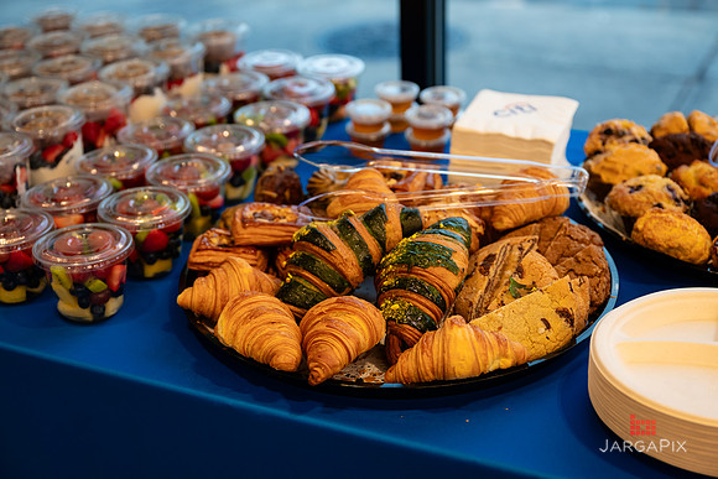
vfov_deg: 26.6
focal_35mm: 51
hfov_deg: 39.1
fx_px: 1012
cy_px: 221
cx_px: 357
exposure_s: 1/200
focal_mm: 47
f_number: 3.2
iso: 400
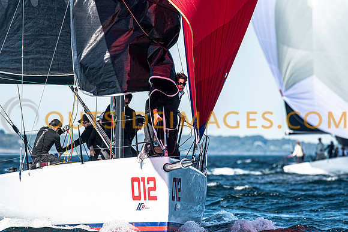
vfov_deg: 2.8
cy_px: 116
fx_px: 4799
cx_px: 169
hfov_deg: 4.2
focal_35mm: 496
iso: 320
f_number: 5
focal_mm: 300
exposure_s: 1/1600
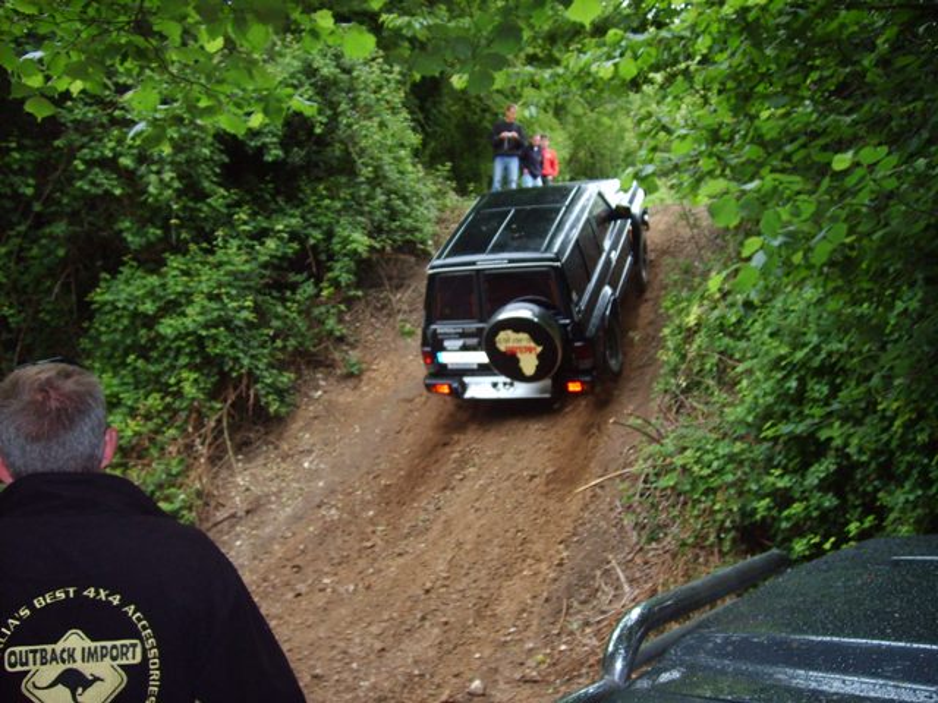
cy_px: 352
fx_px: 948
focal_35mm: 35
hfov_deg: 52.6
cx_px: 469
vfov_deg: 40.7
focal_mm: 5.8
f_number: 2.8
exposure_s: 1/45
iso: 100
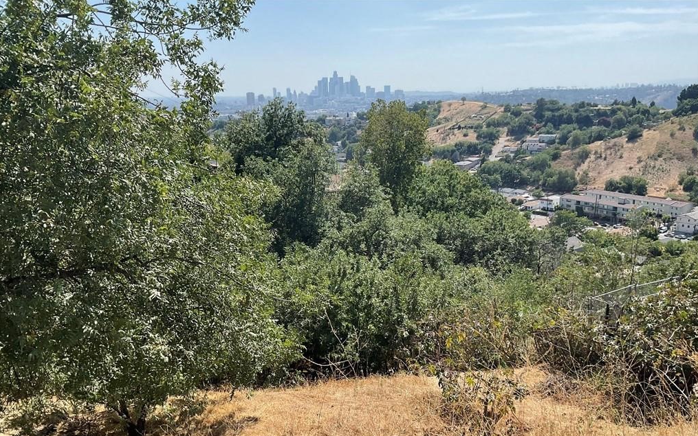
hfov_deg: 61.2
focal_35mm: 31
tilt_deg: -16.7
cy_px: 262
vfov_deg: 40.4
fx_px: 590
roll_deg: +0.0
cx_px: 351
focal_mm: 3
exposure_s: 1/1311
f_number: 1.8
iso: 16
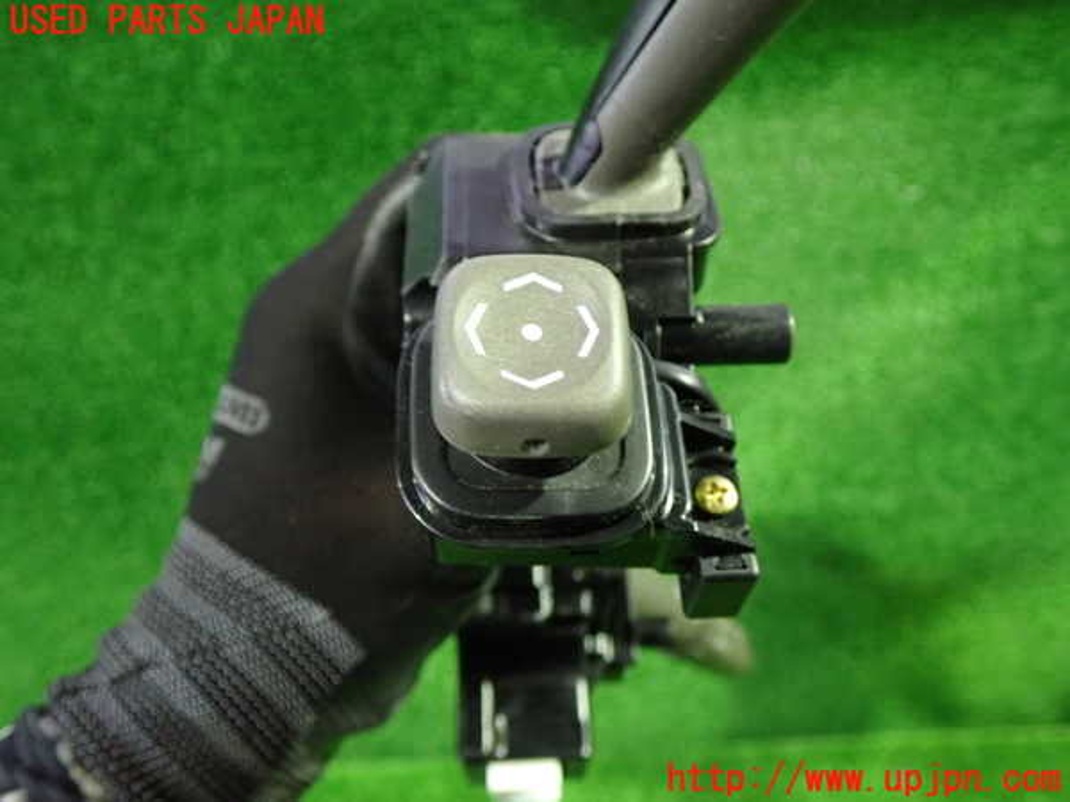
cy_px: 401
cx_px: 535
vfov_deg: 46.8
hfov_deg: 60.0
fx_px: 927
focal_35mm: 30
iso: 800
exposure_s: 1/20
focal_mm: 5.4
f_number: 2.3
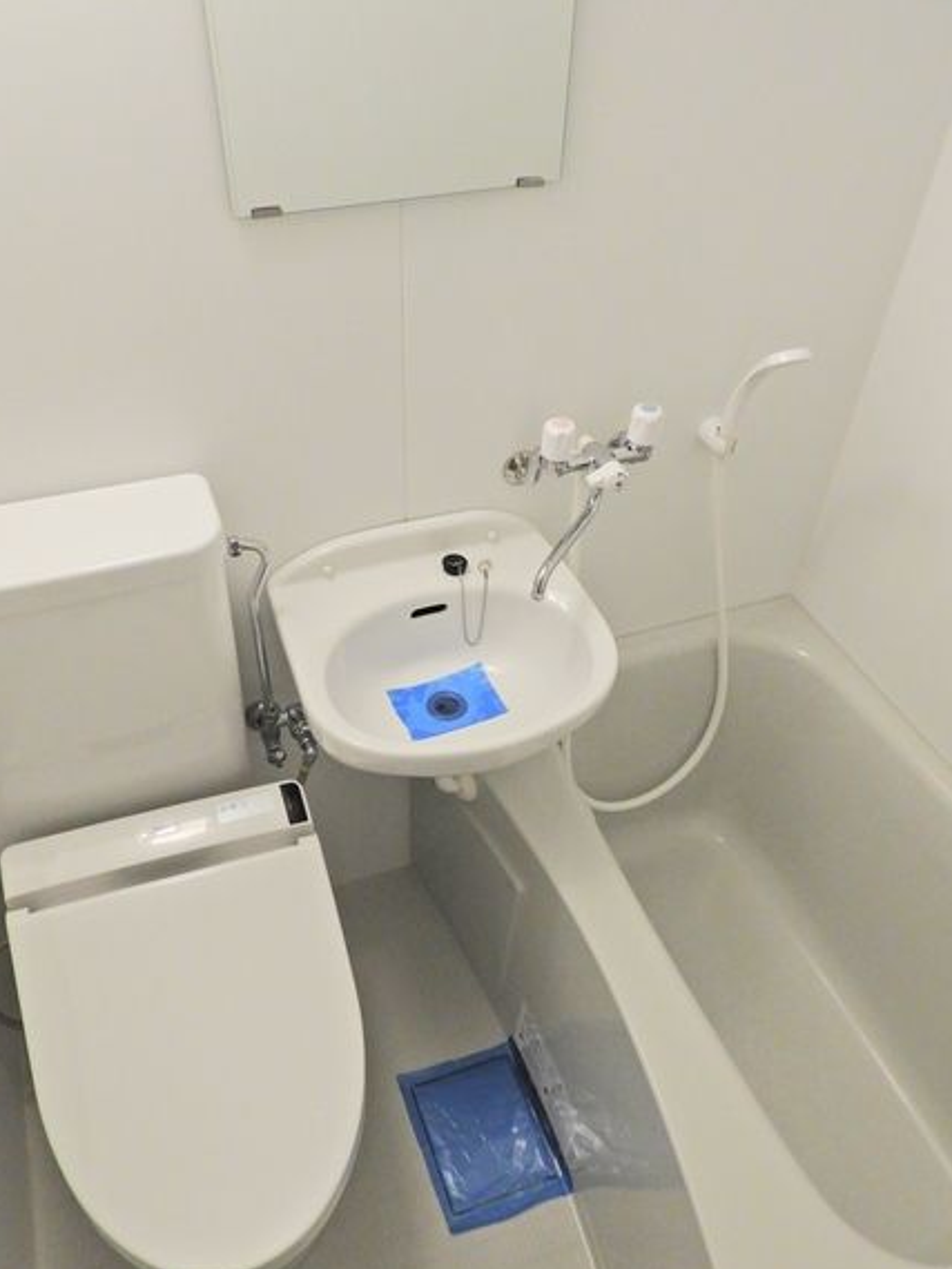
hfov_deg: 51.4
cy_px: 691
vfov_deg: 65.2
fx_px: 990
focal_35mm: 27
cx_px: 453
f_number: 3.3
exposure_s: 1/80
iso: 800
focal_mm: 4.3
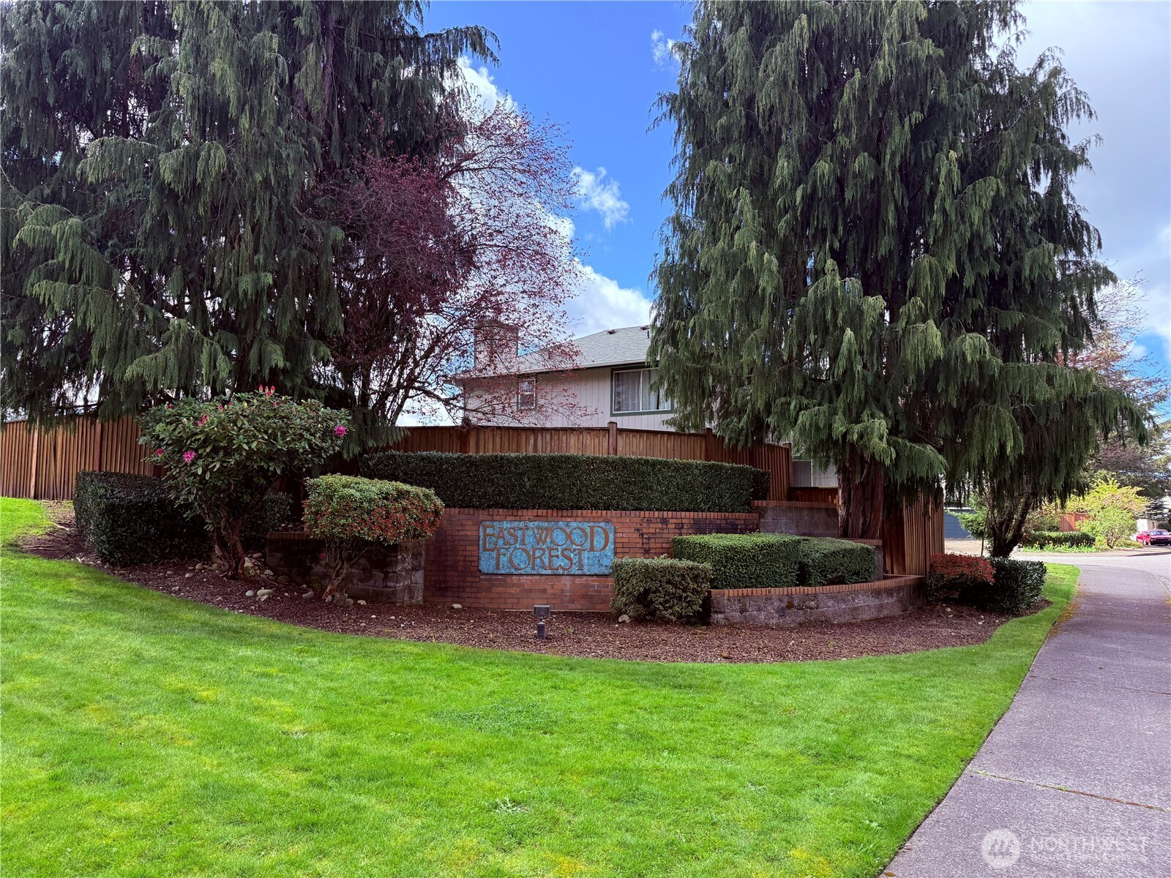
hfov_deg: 71.6
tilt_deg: +5.0
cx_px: 586
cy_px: 439
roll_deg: -0.6
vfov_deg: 56.8
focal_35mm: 24
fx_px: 812
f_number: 1.78
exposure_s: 1/967
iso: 100
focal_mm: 6.76
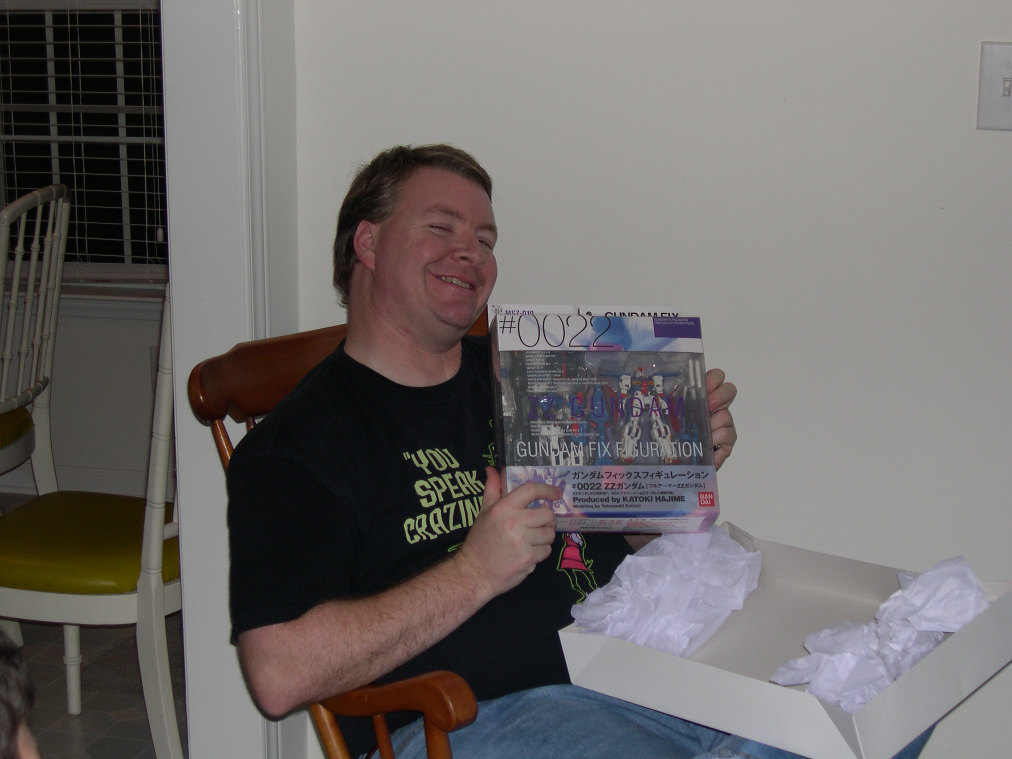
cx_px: 506
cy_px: 380
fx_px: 1959
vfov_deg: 21.9
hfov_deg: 29.0
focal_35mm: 67
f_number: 3.7
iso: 100
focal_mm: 14.2
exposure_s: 1/60
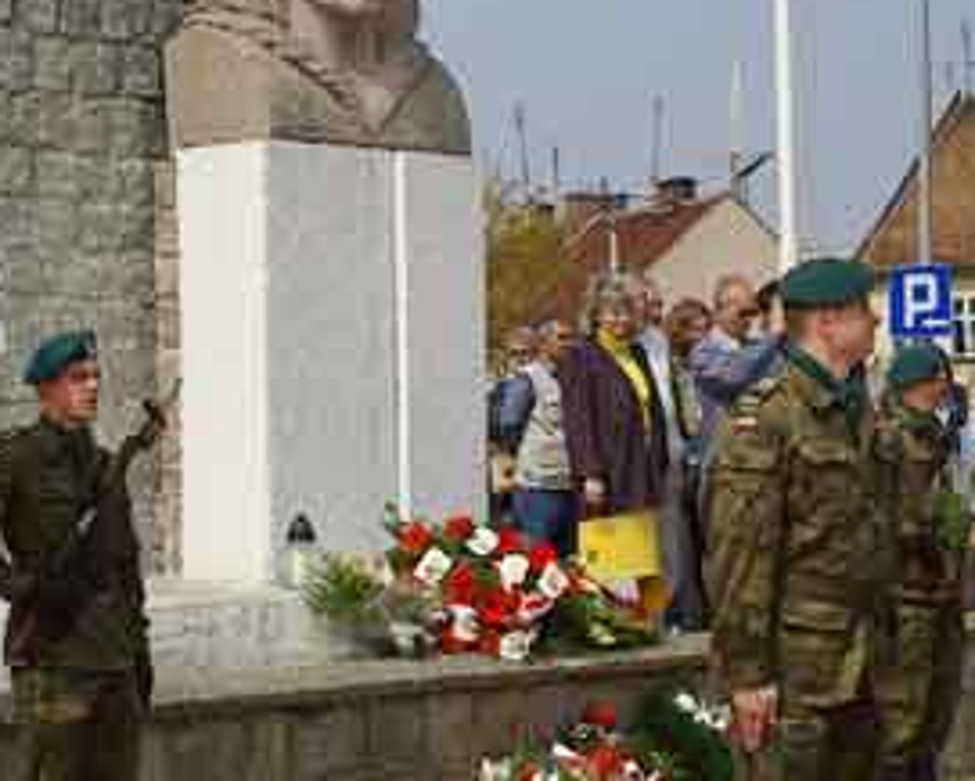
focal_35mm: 103
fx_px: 2976
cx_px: 327
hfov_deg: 18.6
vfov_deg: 14.9
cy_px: 399
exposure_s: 1/750
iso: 200
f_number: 8
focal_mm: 31
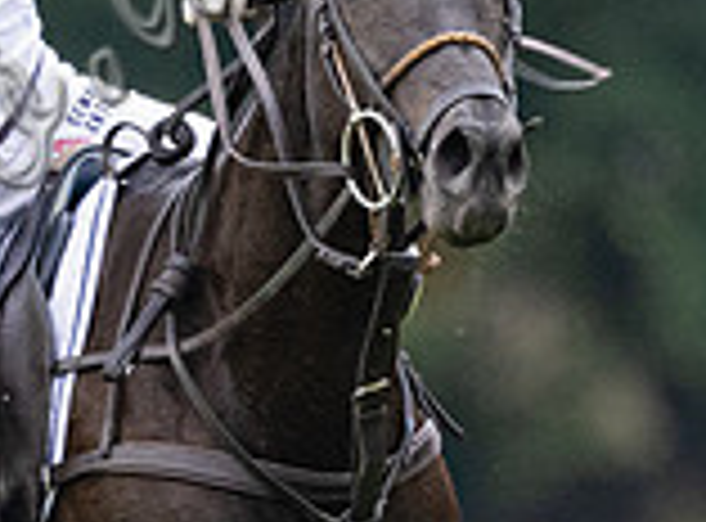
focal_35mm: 3720
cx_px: 229
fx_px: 75466
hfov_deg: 0.5
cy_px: 639
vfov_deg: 0.4
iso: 1250
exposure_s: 1/500
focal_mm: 500
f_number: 4
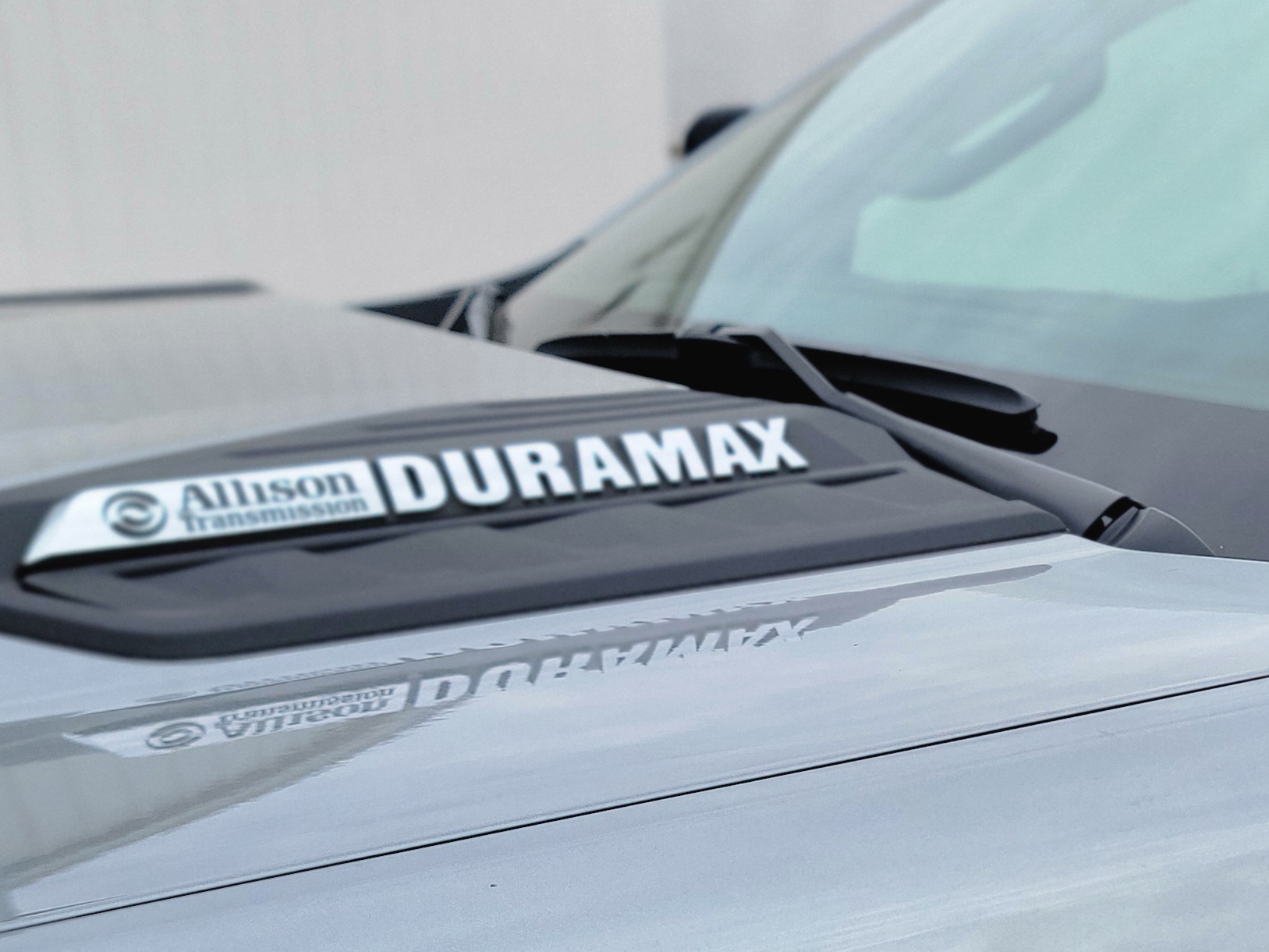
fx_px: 2163
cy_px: 876
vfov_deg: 24.1
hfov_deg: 32.2
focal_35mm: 59
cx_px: 913
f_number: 1.8
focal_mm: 6.7
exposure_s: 1/756
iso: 16
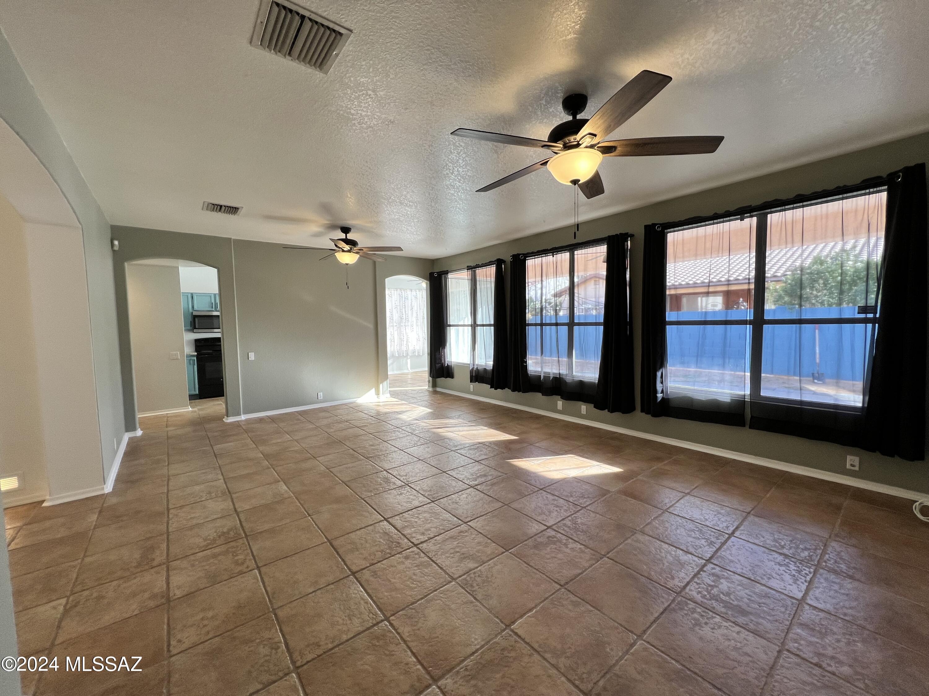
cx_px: 464
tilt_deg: -3.9
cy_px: 348
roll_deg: +1.2
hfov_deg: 106.2
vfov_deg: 89.9
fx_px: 349
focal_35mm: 13
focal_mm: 1.57
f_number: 1.8
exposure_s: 1/120
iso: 50
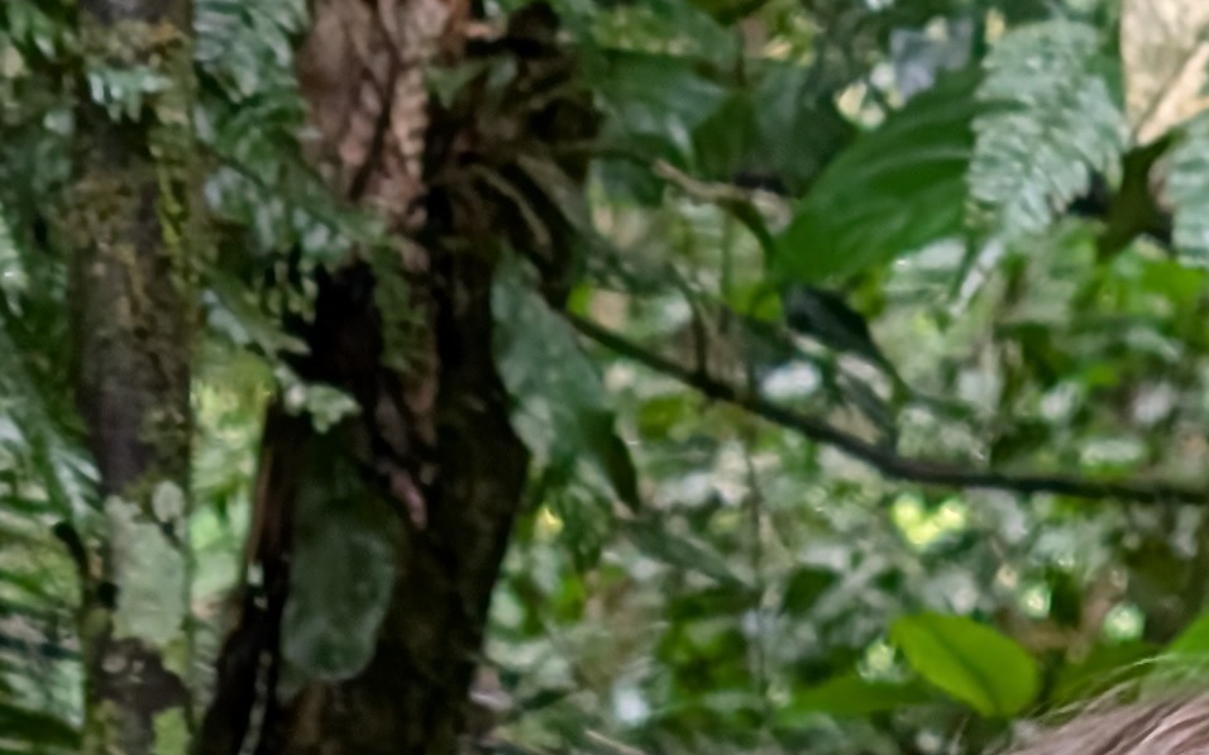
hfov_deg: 9.4
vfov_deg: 5.4
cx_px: 30
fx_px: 7313
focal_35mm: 222
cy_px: 2520
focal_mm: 6.9
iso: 244
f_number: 1.68
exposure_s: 1/138
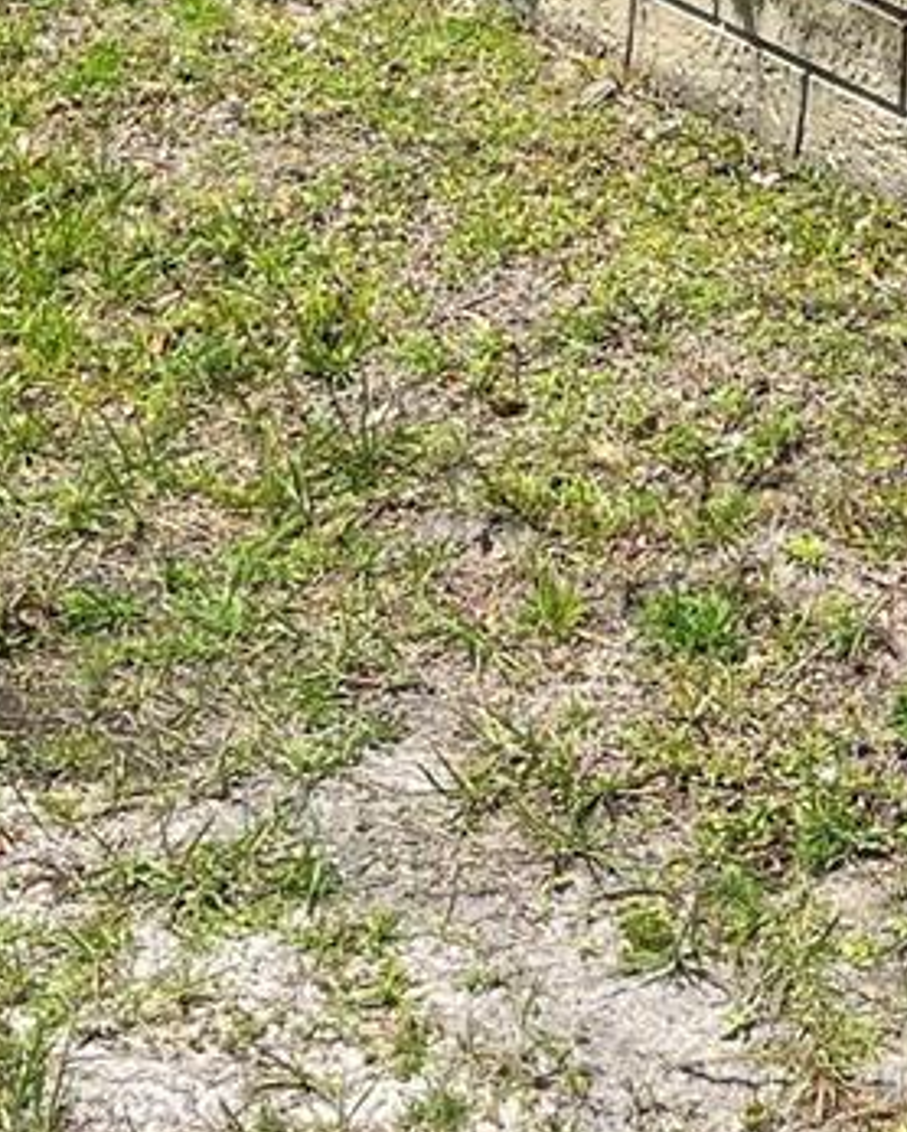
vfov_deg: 14.7
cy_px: -803
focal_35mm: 117
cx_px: 551
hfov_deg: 13.2
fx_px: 3922
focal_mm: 5.1
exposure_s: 1/5076
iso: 50
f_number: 1.6
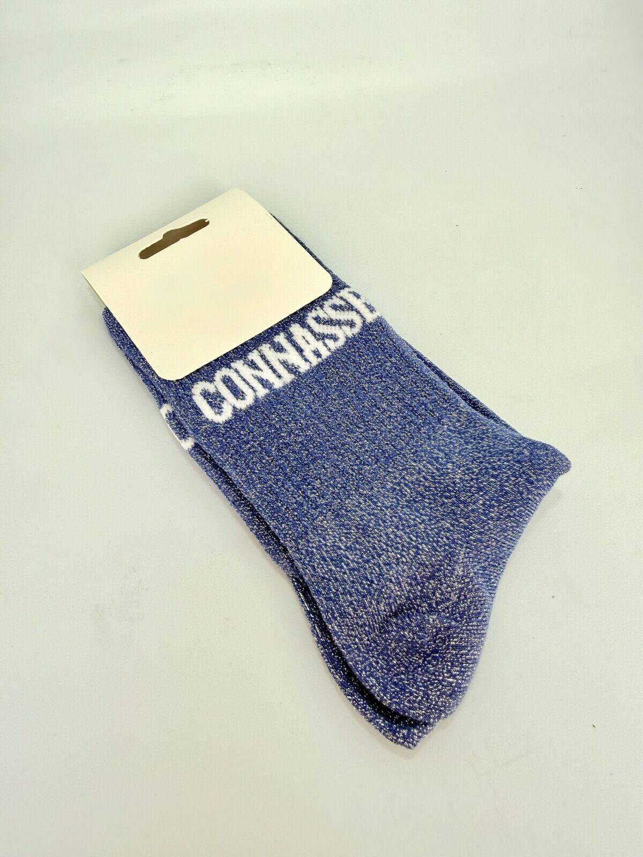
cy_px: 428
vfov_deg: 71.6
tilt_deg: -58.6
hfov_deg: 56.8
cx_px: 322
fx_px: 594
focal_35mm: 24
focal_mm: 2.22
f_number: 2.2
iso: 40
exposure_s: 1/99
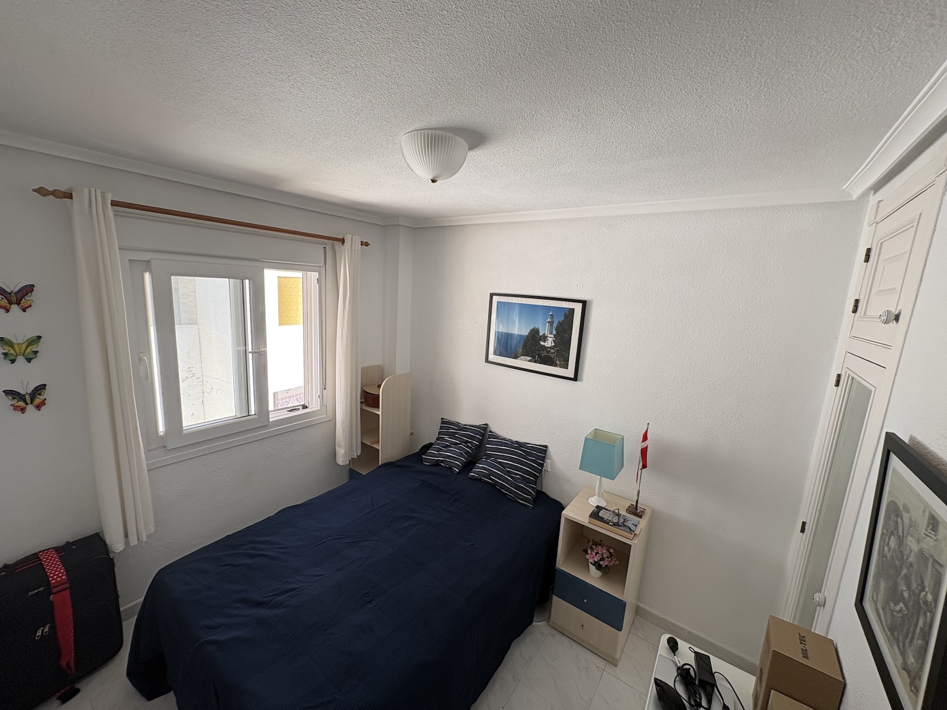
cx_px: 474
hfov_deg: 102.1
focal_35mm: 14
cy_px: 355
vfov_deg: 85.7
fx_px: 383
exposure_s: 1/99
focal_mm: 2.22
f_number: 2.2
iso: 64
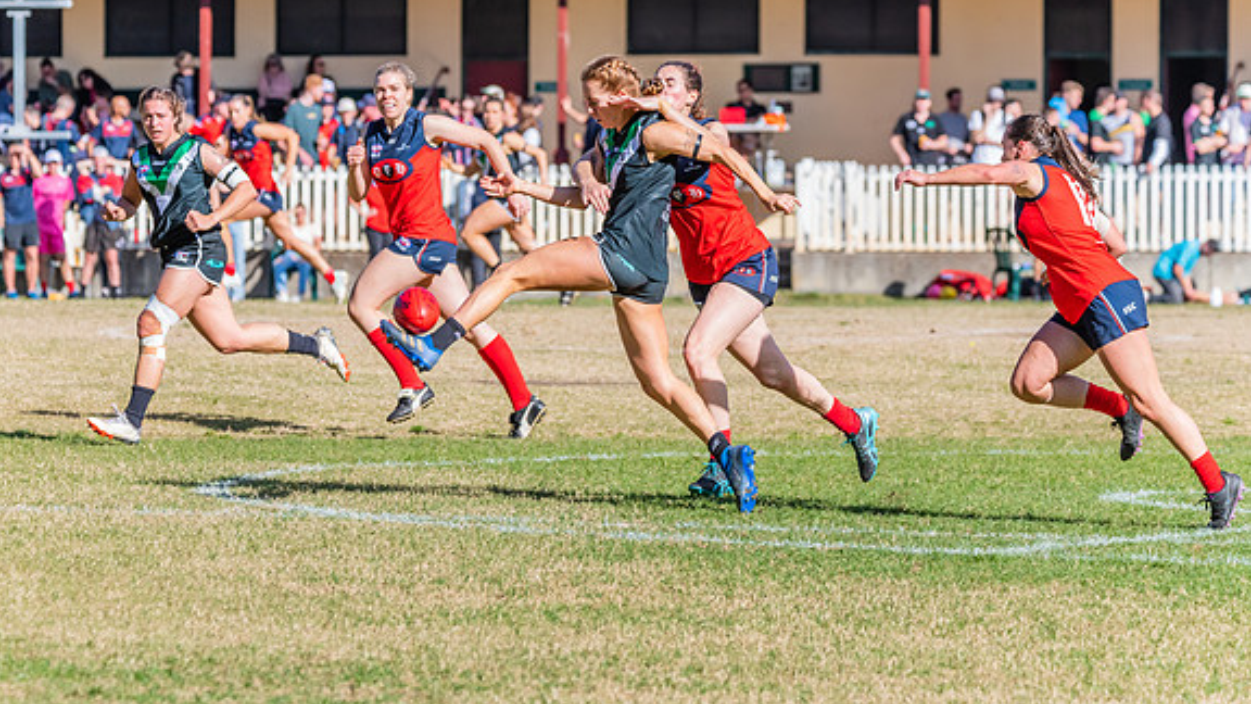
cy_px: 262
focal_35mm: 292
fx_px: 9686
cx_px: 567
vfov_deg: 4.2
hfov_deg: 7.4
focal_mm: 250
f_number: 9
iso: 800
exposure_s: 1/1600
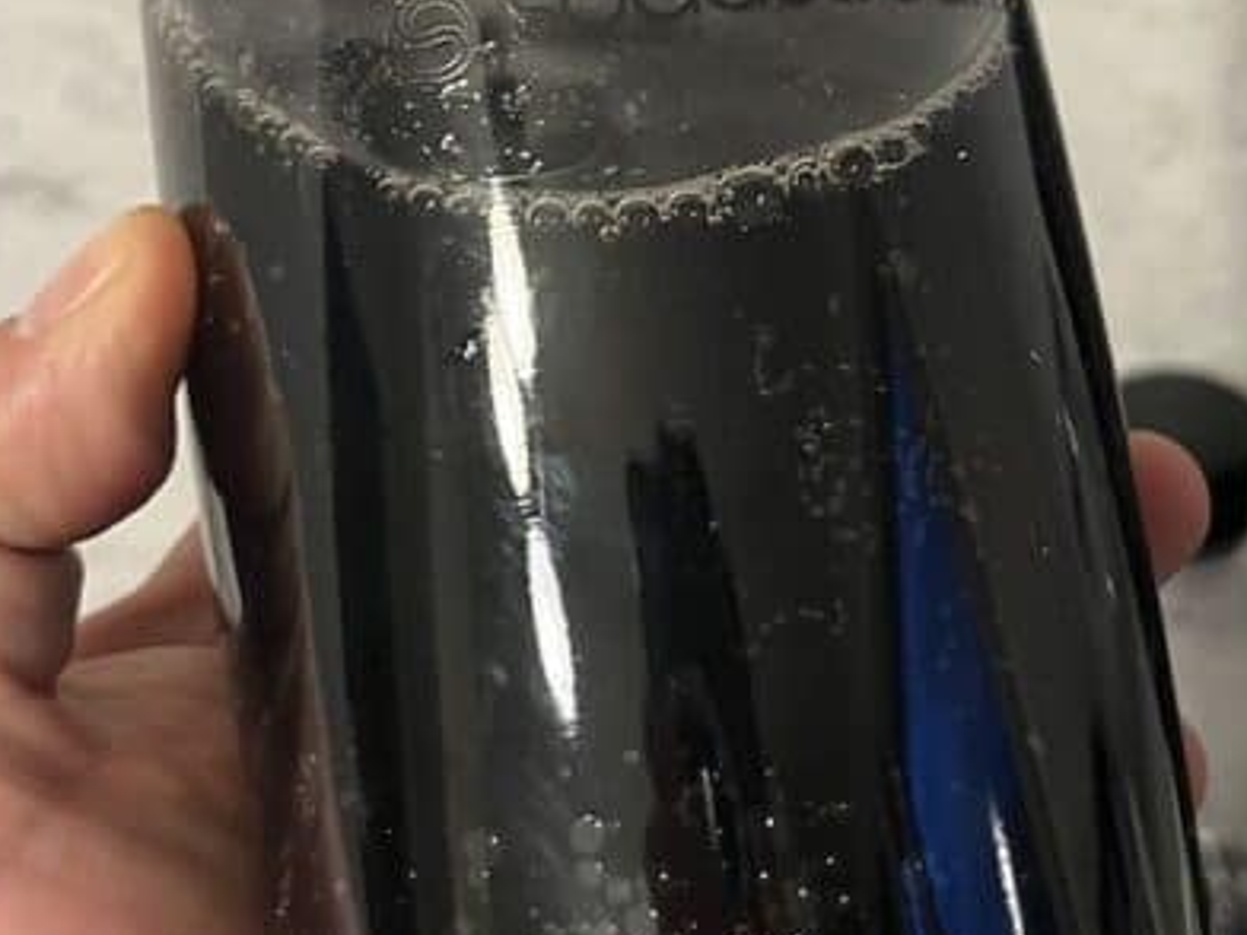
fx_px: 2450
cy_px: 165
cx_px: 722
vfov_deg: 21.3
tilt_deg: -33.6
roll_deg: -0.9
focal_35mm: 68
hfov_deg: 28.5
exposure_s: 1/50
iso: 400
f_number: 1.6
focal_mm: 5.1
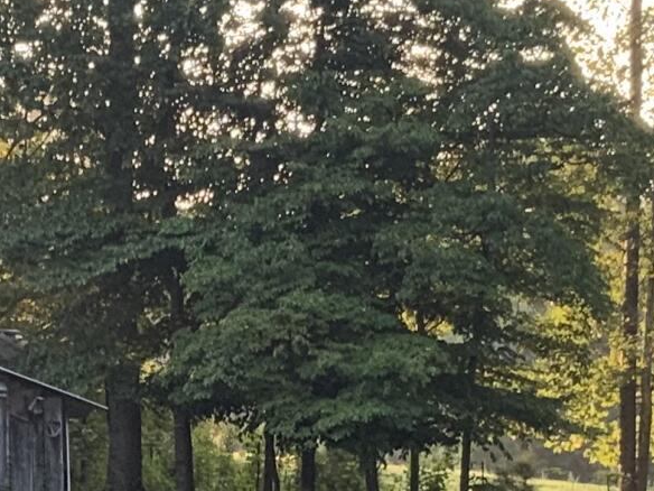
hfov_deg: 13.2
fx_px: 2815
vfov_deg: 9.8
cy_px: 640
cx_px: 83
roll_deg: +0.2
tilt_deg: -2.2
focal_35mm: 149
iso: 25
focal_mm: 3
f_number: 1.8
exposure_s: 1/122
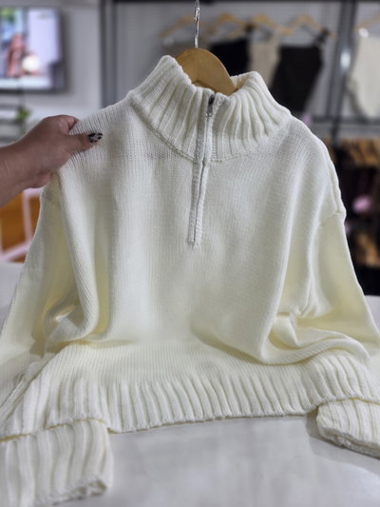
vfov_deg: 73.9
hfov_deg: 58.9
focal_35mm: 23
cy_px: 254
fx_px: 337
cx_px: 190
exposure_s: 1/100
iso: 200
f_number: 1.7
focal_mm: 6.3
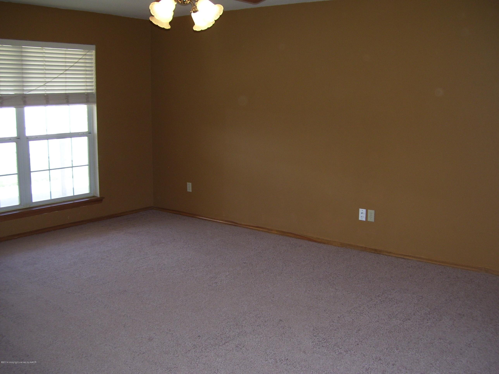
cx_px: 250
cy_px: 187
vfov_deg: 38.7
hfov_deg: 50.1
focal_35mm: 37
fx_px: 533
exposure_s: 1/60
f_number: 2.7
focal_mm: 6
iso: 80
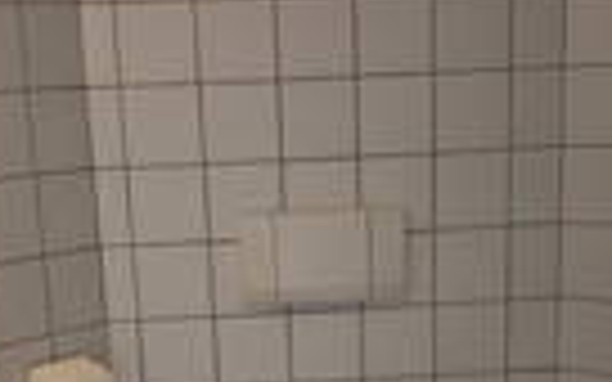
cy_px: 440
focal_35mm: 76
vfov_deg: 16.5
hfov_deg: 27.1
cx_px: 310
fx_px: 1268
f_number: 1.8
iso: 400
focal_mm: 4
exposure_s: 1/100
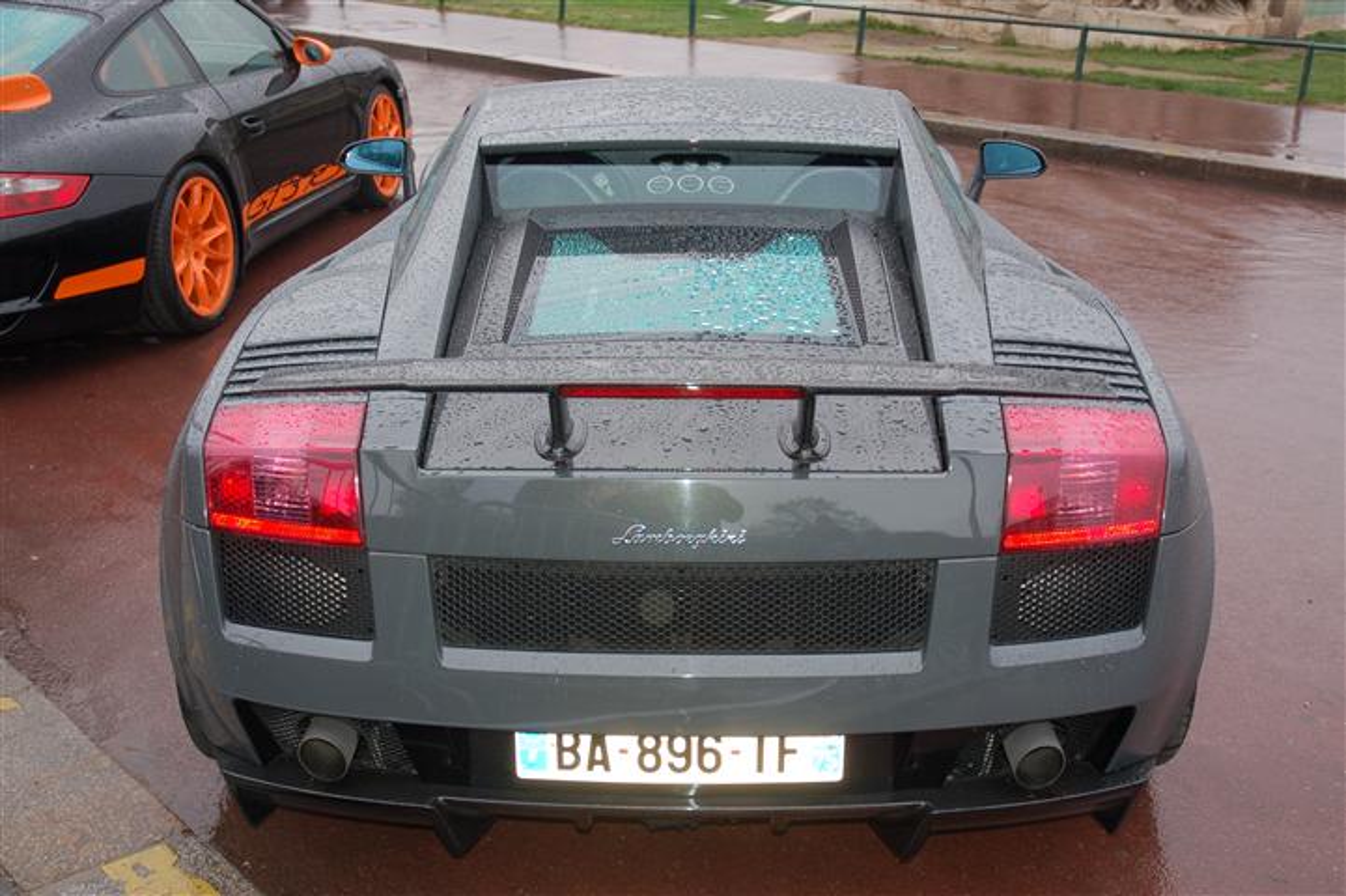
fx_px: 1513
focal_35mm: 40
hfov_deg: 47.9
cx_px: 673
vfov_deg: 33.0
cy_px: 448
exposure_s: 1/60
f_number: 3.8
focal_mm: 27
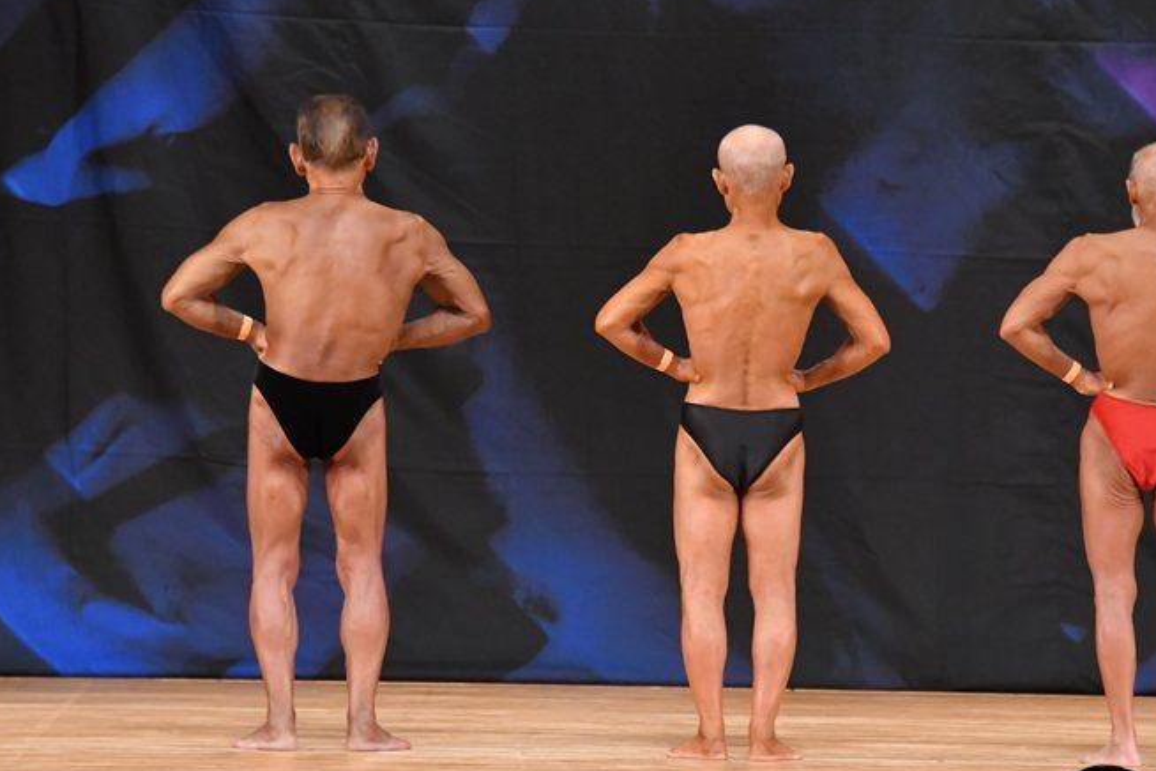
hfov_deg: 6.8
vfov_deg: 4.6
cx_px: 614
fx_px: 9697
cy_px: 384
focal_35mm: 302
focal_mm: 170
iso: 5600
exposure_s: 1/400
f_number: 5.6
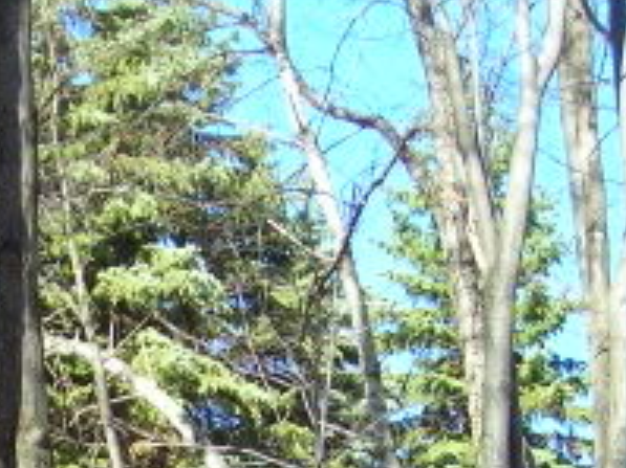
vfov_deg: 8.6
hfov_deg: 11.4
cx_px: -346
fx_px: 3000
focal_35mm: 166
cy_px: 785
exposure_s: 1/134
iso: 50
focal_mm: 7.8
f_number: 3.4
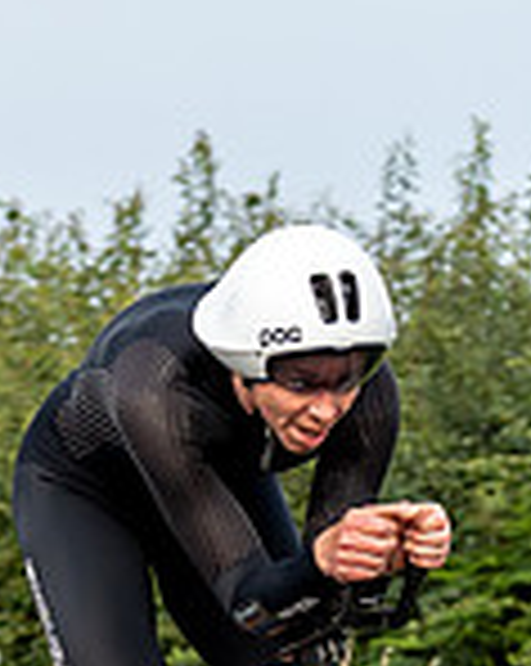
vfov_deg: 3.7
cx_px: 264
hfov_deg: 2.9
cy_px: 765
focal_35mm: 527
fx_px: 10374
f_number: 4
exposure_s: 1/640
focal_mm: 75
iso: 125
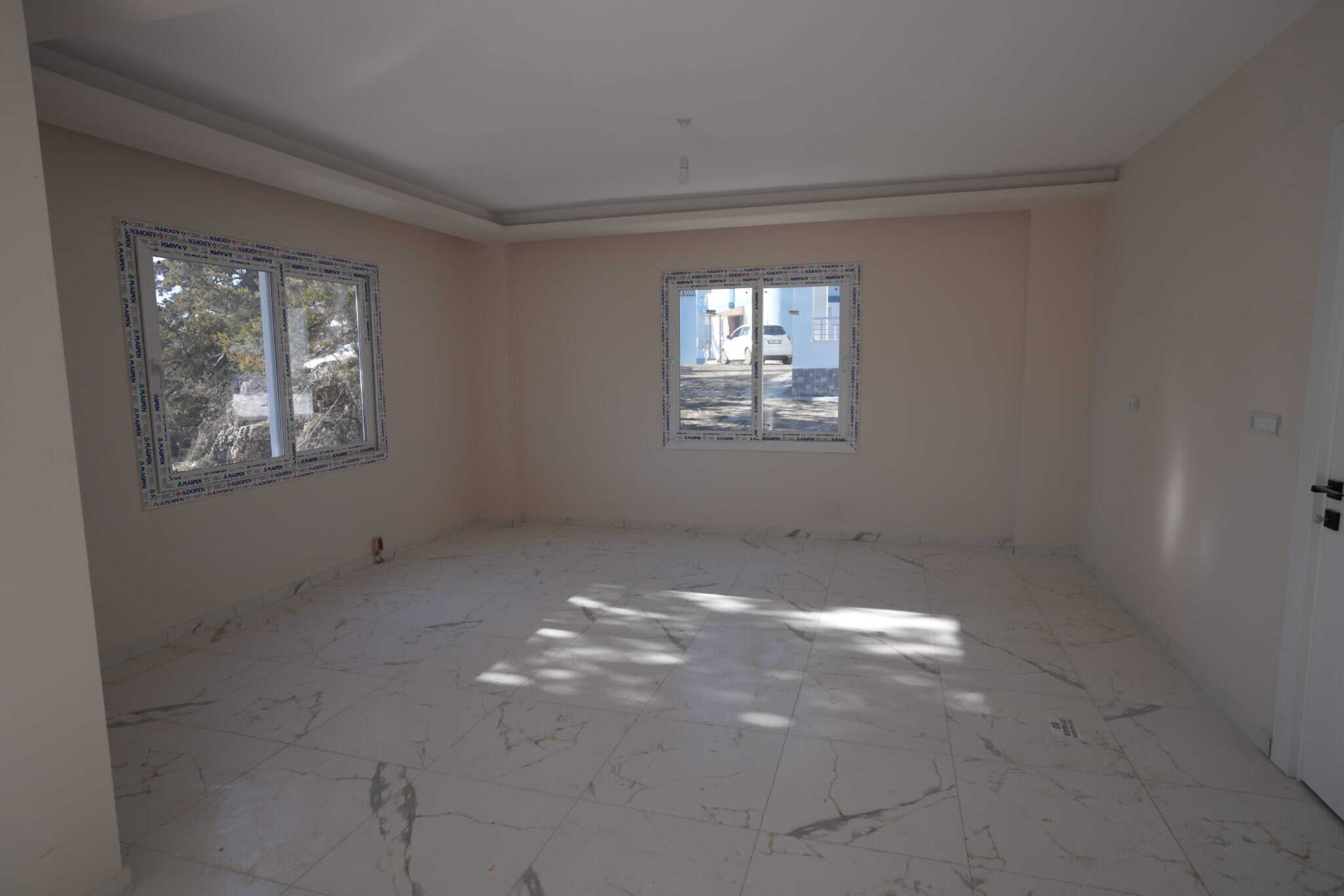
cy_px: 448
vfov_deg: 64.5
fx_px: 709
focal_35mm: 19
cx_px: 672
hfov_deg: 86.9
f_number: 4.5
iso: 100
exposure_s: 1/200
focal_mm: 19
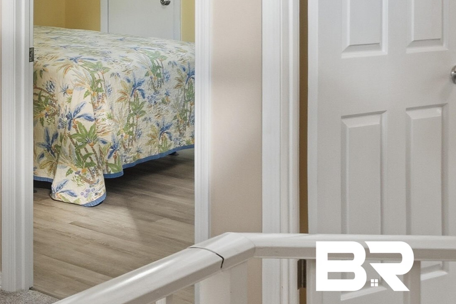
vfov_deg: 17.2
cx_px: -117
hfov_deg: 23.8
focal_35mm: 76
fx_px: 962
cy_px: -47
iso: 200
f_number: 8
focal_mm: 18
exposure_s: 1/13
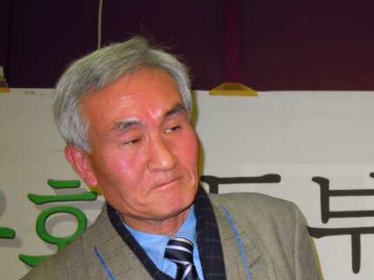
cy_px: 247
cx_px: 294
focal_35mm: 68
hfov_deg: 28.0
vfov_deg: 21.2
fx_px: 734
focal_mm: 5.7
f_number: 2.8
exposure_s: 1/25
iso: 200
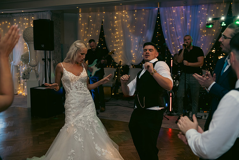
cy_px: 80
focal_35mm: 44
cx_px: 120
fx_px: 292
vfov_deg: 30.5
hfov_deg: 44.5
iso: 640
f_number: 3.5
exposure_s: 1/160
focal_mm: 44
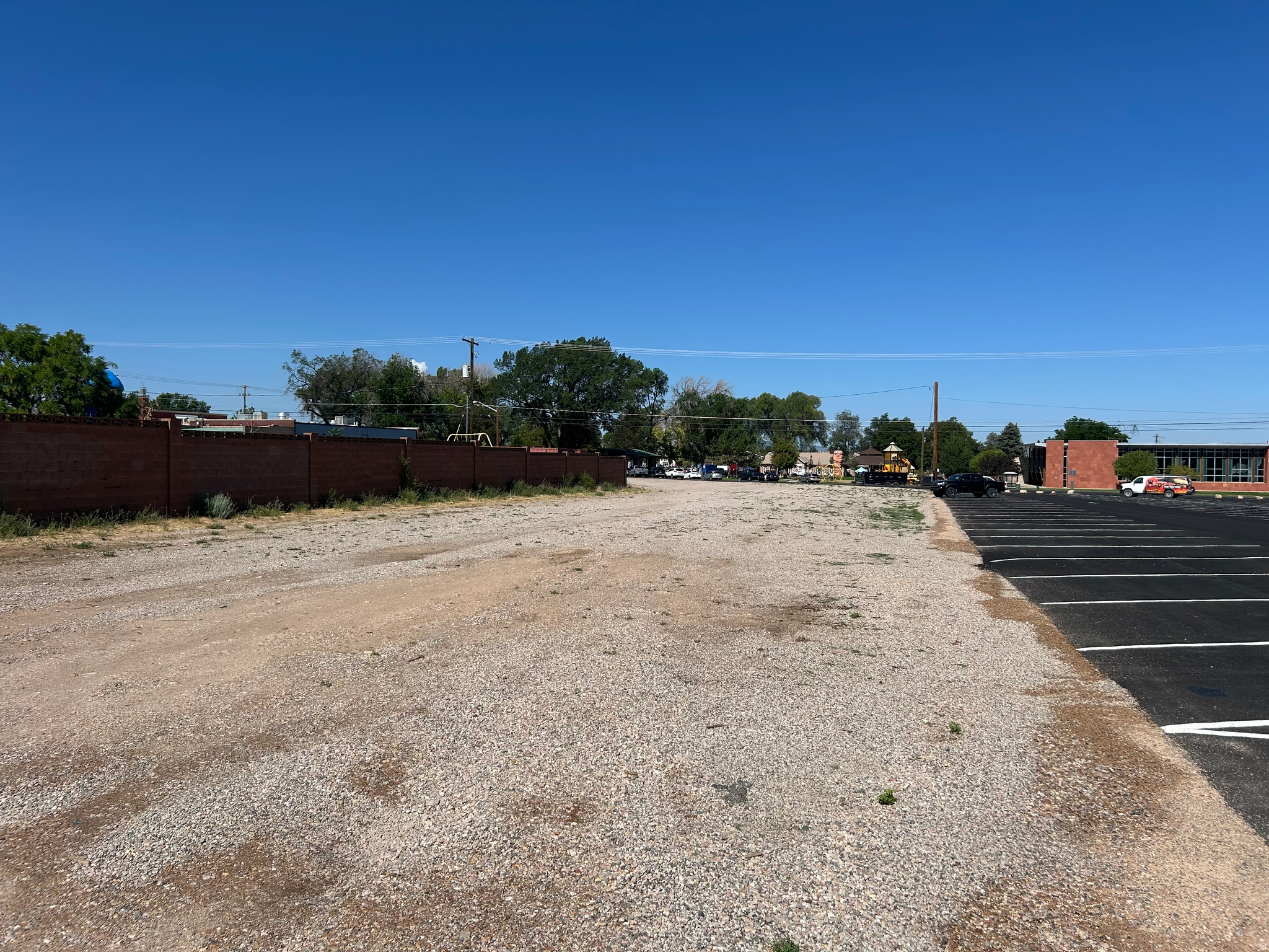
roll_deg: +0.0
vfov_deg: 53.1
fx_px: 953
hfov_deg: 67.3
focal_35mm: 26
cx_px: 634
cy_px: 476
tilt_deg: -0.7
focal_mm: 5.7
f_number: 1.5
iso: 50
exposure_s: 1/6993
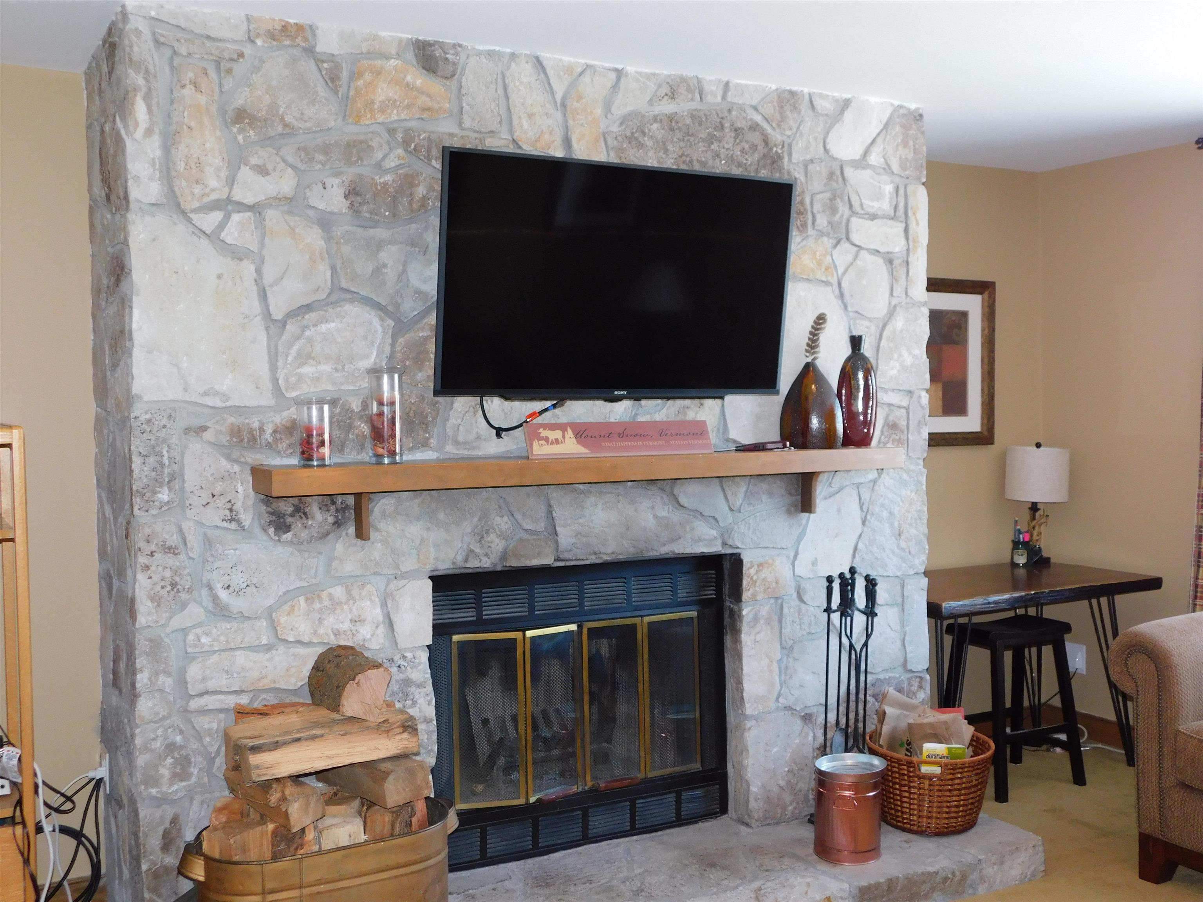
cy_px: 451
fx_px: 1251
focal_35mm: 36
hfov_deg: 51.4
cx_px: 602
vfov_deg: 39.7
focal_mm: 6.3
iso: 250
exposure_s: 1/30
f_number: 3.5
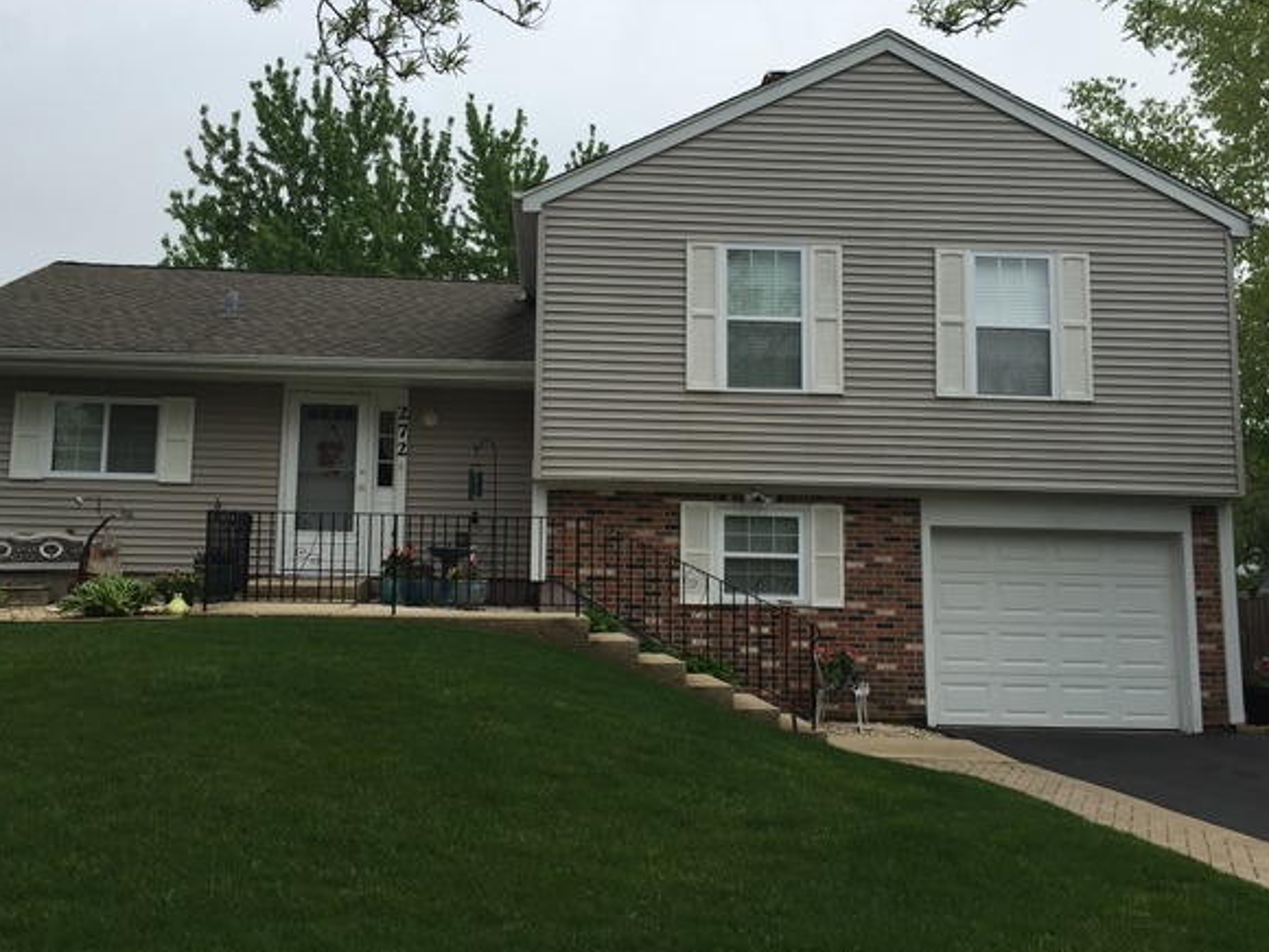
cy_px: 460
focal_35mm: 32
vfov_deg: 44.2
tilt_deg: +7.3
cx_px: 608
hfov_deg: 56.8
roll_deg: -2.6
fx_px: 1173
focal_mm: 4.15
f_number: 2.2
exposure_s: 1/1199
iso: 32
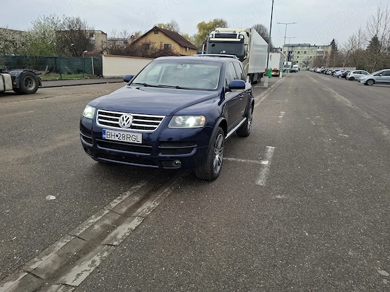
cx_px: 188
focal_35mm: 25
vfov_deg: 54.9
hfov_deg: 69.4
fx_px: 282
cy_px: 140
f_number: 1.8
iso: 50
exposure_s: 1/455
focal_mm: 5.54
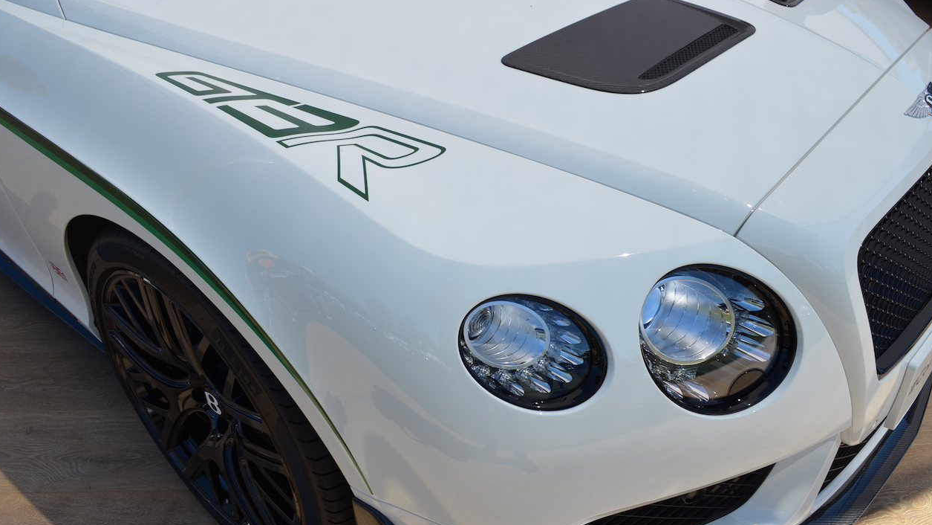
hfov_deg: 61.0
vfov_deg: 36.6
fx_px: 791
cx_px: 465
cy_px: 225
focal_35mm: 32
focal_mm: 20
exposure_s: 1/250
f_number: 8
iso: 100
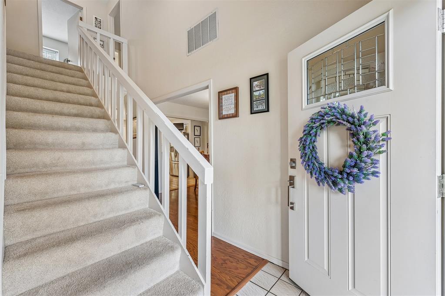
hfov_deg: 100.4
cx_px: 222
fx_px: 185
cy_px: 148
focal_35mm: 15
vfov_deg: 77.3
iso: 100
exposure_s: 1/10
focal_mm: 10
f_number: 6.3
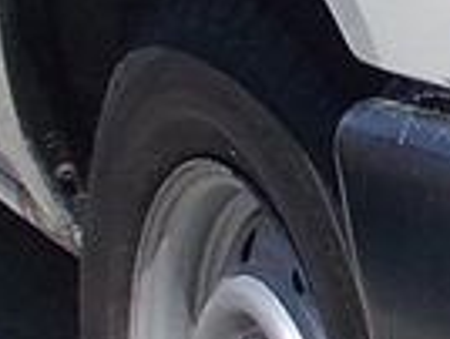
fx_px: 2175
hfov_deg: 10.7
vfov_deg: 8.8
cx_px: 934
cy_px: -27
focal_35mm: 167
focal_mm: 4
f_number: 5.4
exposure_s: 1/400
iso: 80
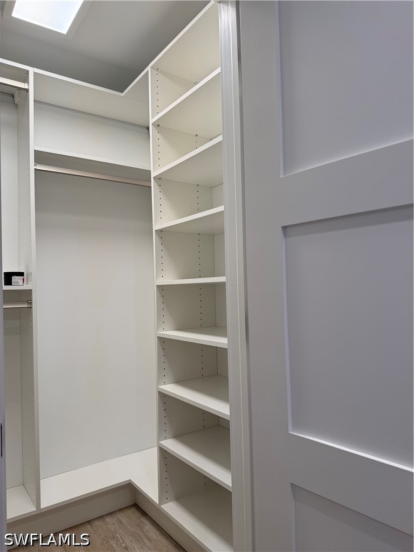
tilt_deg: +2.2
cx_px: 207
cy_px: 276
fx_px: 383
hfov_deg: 56.8
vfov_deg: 71.6
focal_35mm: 24
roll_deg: +0.3
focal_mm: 6.76
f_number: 1.78
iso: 80
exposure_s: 1/120
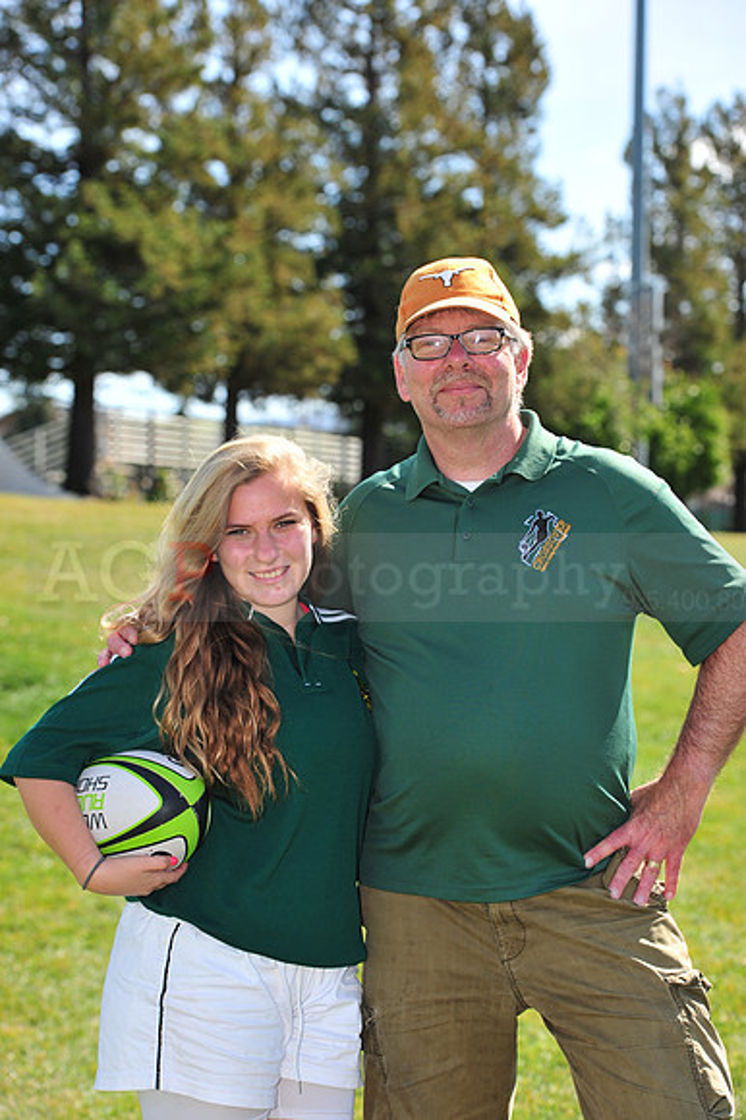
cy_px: 560
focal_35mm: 100
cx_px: 373
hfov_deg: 13.7
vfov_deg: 20.4
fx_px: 3112
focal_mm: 100
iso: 200
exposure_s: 1/500
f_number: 5.6
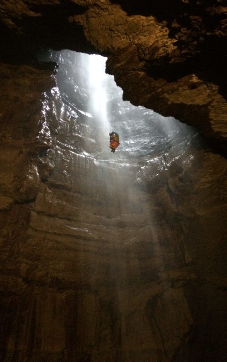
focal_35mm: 31
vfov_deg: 61.2
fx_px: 307
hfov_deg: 40.6
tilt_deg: +51.6
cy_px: 182
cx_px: 107
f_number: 2.2
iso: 640
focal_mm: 4.15
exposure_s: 1/17
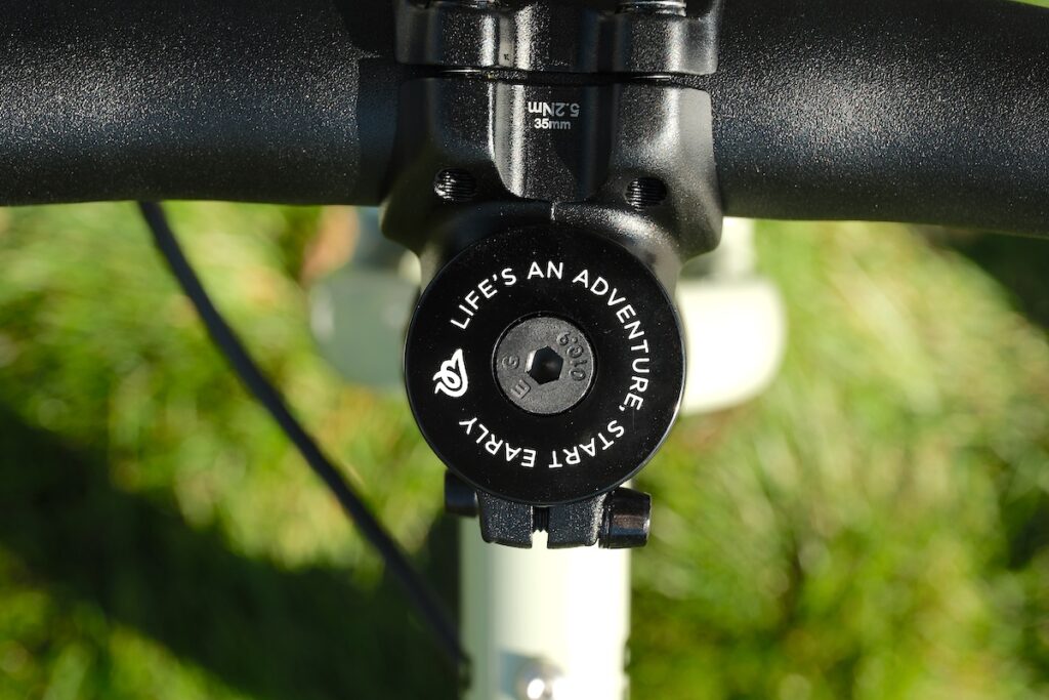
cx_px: 524
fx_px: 1311
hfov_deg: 43.6
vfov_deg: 29.9
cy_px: 350
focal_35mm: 45
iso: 125
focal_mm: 30
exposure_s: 1/250
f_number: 5.6
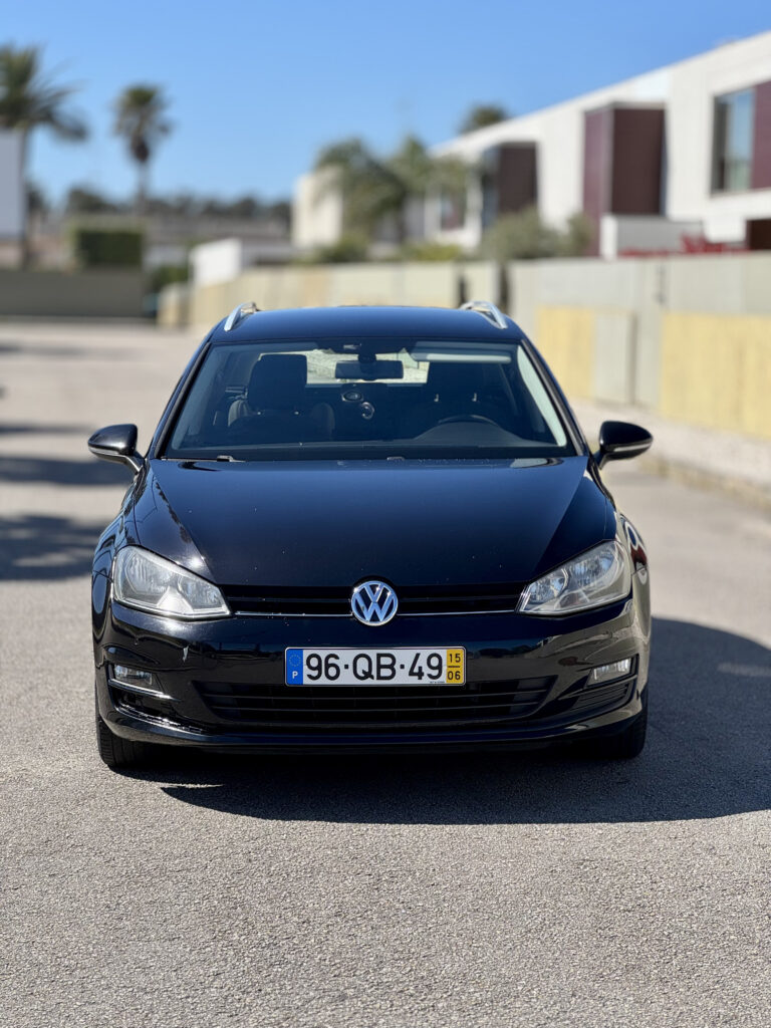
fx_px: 2287
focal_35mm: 77
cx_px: 386
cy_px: 514
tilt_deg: -5.4
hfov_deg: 19.1
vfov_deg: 25.3
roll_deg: -1.1
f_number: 2.8
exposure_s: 1/809
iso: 25
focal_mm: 9
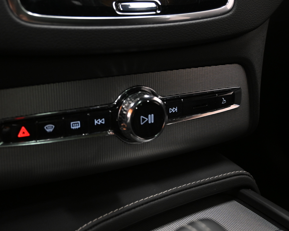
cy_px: 115
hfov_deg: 39.2
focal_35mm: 47
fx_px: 404
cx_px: 116
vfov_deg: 31.9
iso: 1600
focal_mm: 27.5
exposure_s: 1/40
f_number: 4.5
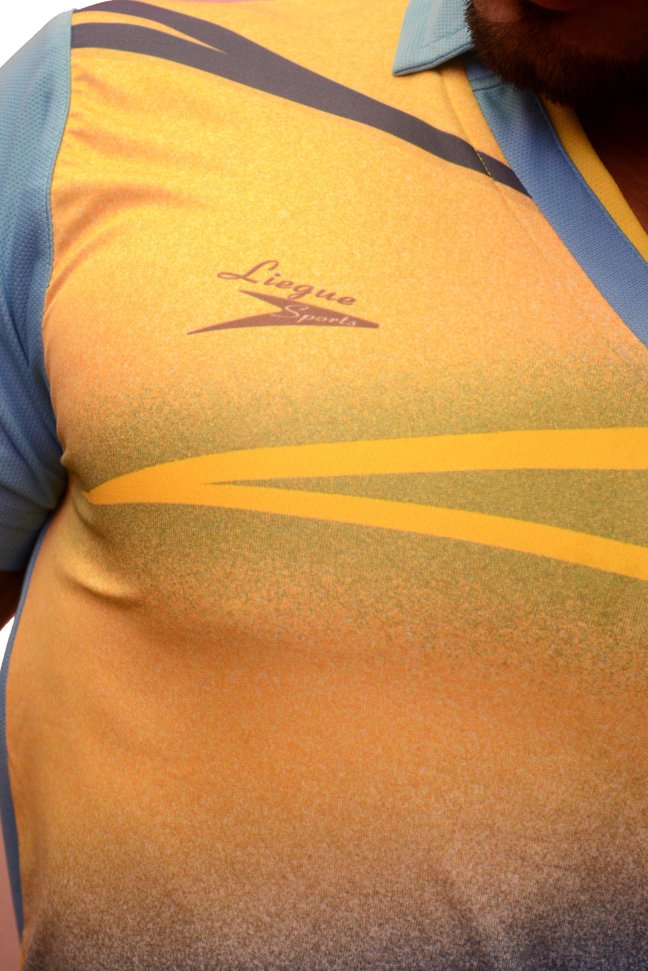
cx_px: 324
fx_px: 2227
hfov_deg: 16.6
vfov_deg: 24.6
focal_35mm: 82
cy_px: 486
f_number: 5.6
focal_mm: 55
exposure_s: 1/125
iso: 800
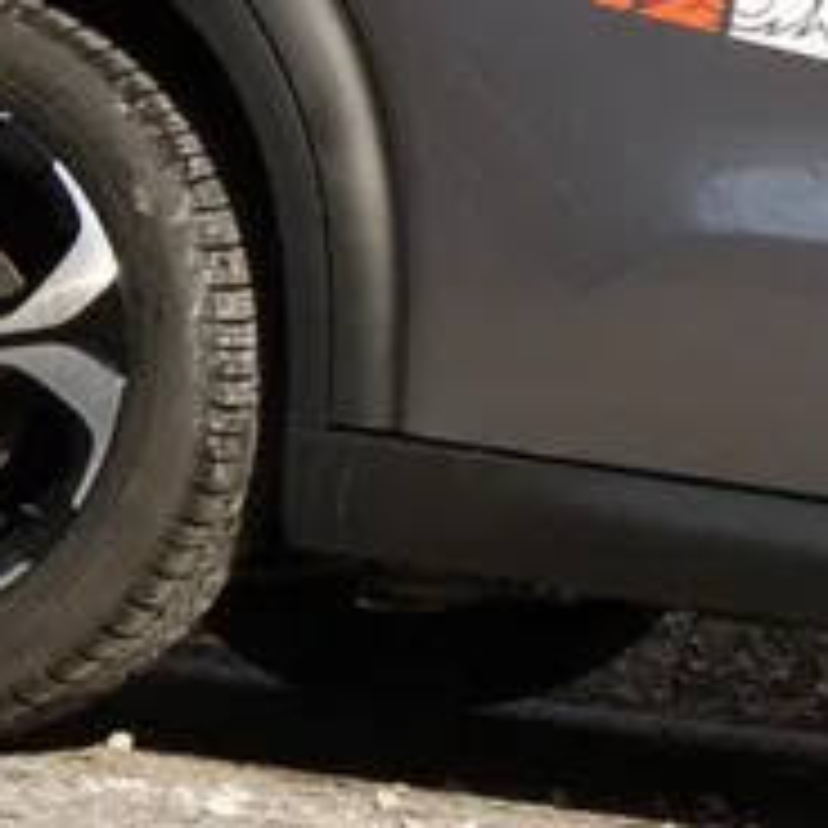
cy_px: -72
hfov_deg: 7.7
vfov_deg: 8.0
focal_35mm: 216
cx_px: 1703
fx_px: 5845
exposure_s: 1/320
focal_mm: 26
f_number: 4.5
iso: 100
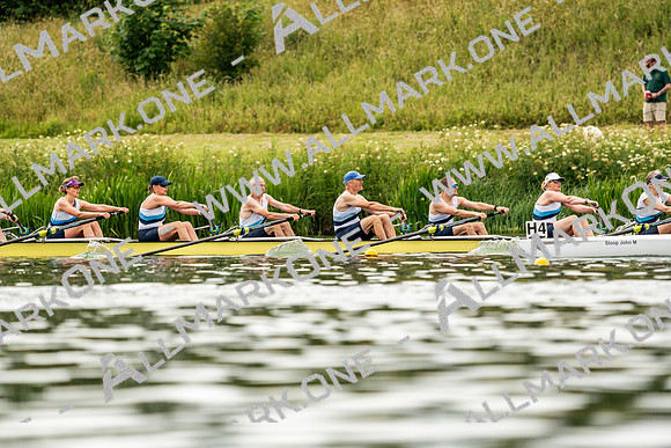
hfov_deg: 4.6
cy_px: 224
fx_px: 8277
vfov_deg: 3.1
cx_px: 336
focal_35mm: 444
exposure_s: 1/2000
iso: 500
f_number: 6.3
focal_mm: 444
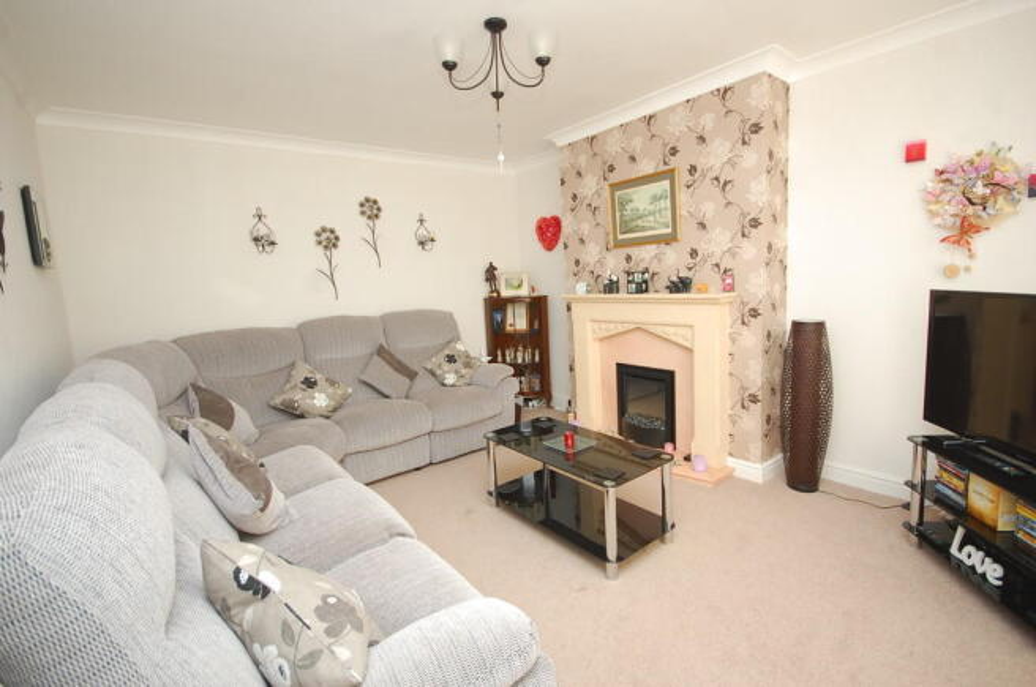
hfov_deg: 95.1
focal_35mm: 16
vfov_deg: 71.9
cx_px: 518
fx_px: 474
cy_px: 344
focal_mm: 11
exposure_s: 1/60
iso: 200
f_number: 4.2
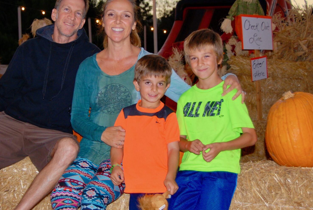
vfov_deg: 16.5
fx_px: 723
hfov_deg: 24.4
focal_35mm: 83
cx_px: 119
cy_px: 98
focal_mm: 32
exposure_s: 1/60
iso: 200
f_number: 4.2
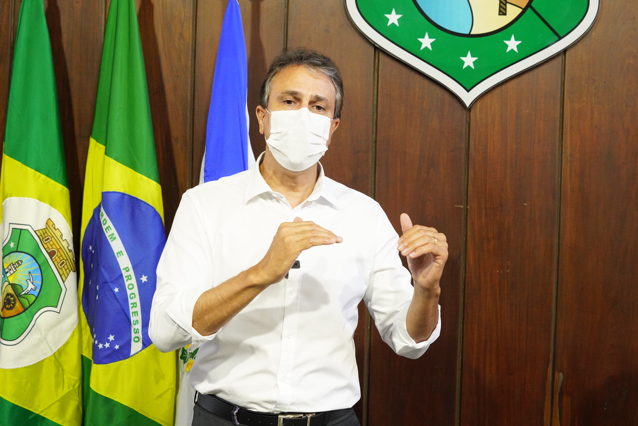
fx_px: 1241
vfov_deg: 19.5
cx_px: 319
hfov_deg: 28.8
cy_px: 213
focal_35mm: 70
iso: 5000
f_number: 7.1
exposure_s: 1/125
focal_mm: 70
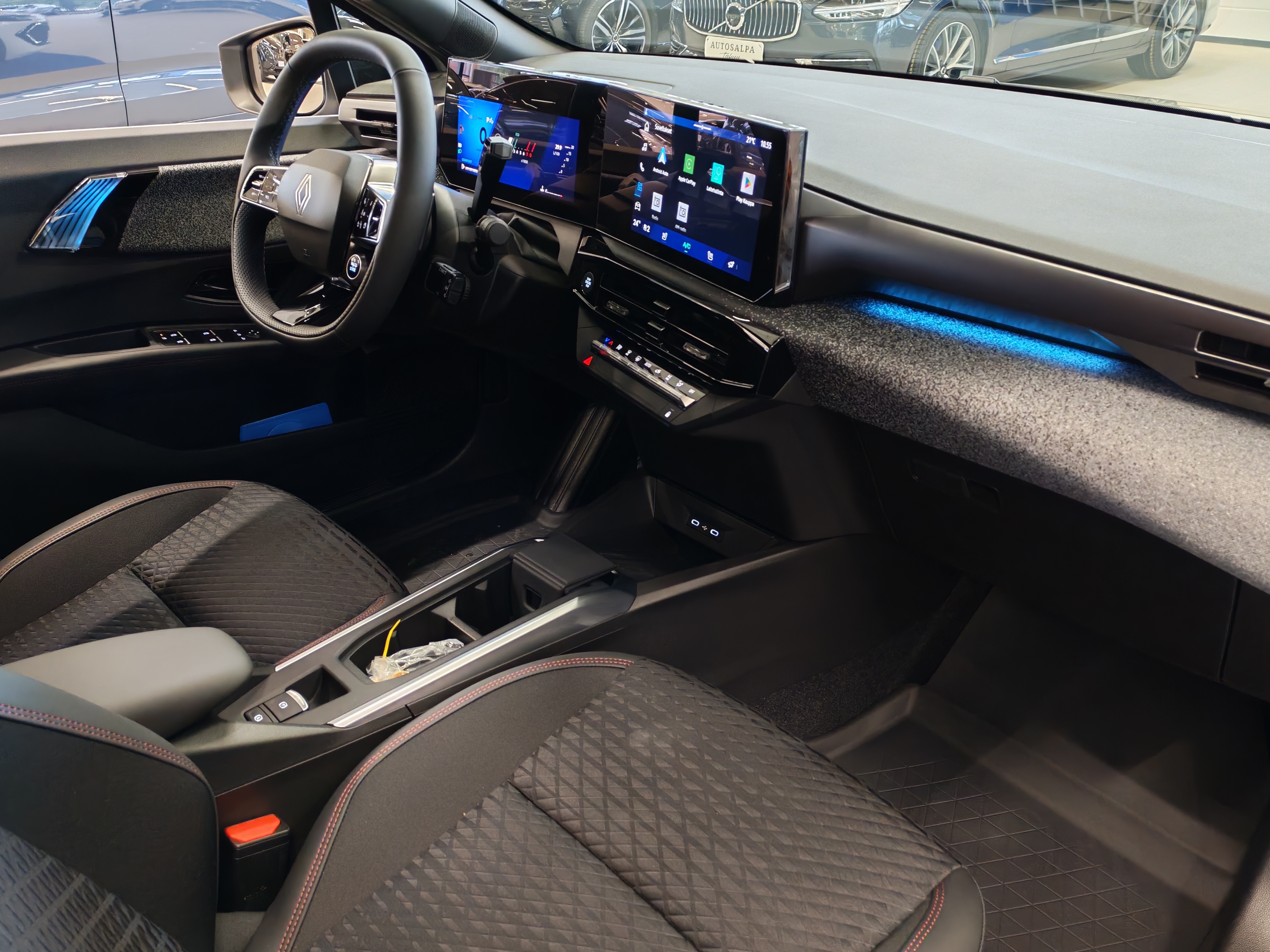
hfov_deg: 58.4
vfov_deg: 45.4
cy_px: 476
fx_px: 1137
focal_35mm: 31
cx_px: 635
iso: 1025
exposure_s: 1/50
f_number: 1.9
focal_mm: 6.12
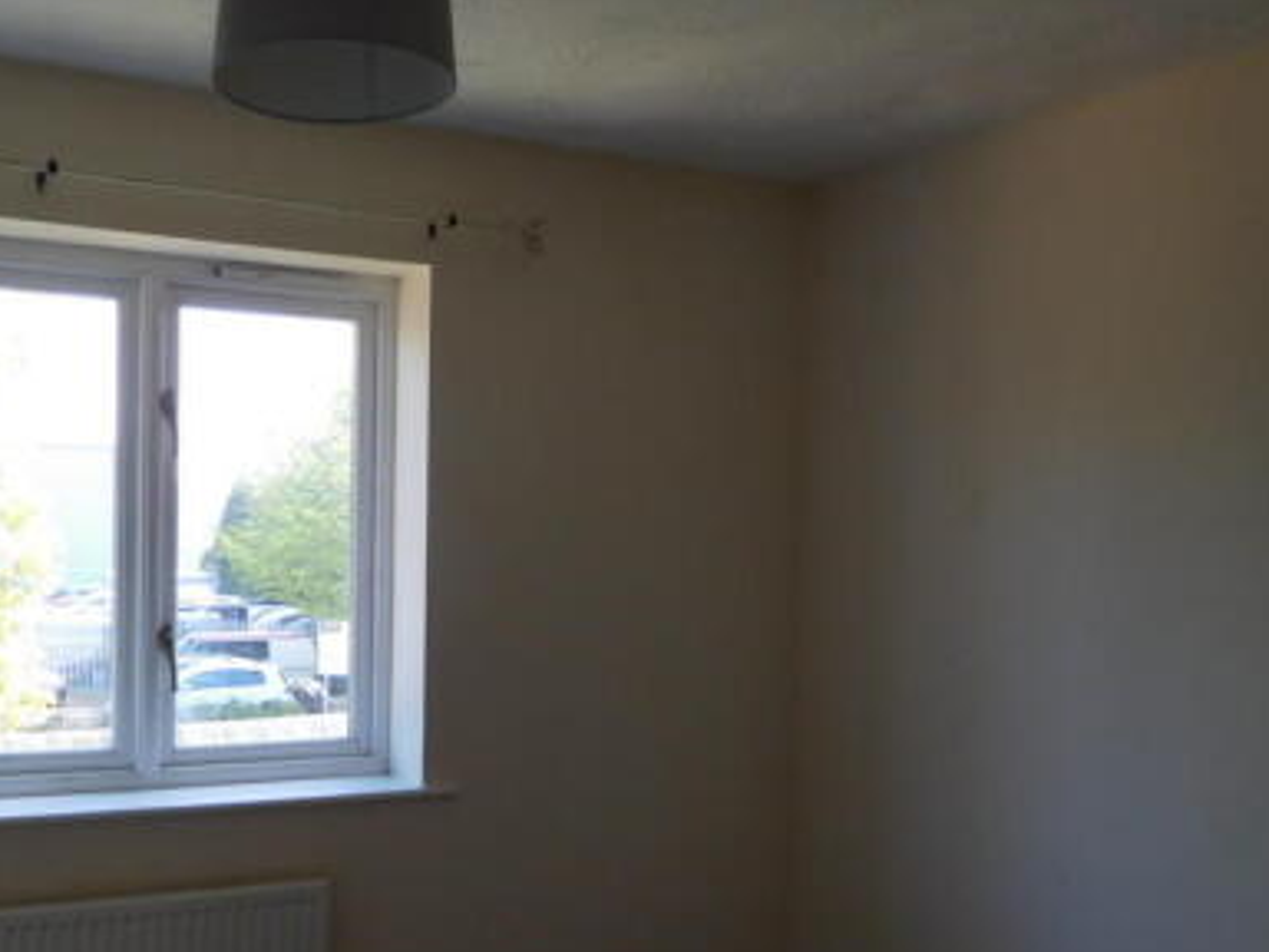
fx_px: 1393
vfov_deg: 37.6
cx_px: 402
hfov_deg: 48.0
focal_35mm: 38
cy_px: 577
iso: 125
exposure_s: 1/100
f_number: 3.4
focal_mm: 4.5
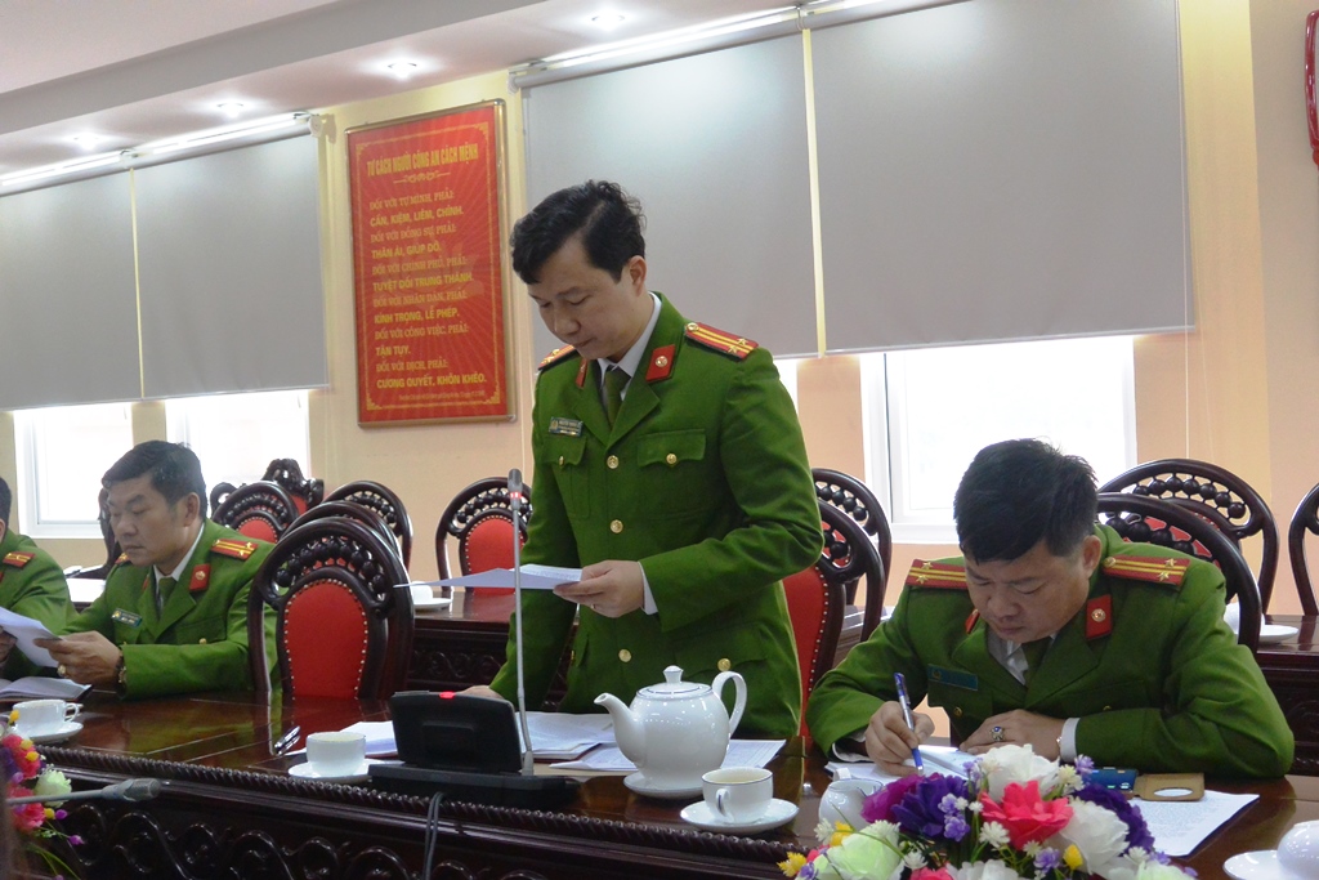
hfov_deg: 46.4
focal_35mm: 42
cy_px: 440
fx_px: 1539
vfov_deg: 31.9
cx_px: 660
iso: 800
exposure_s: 1/50
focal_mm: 15.7
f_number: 4.2
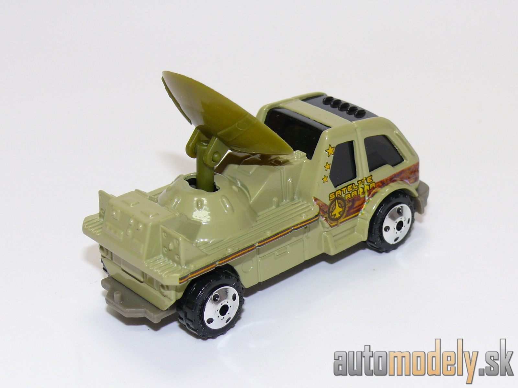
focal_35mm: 89
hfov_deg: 22.0
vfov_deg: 16.6
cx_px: 259
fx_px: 1332
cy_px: 194
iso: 100
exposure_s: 1/30
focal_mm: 12.5
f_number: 4
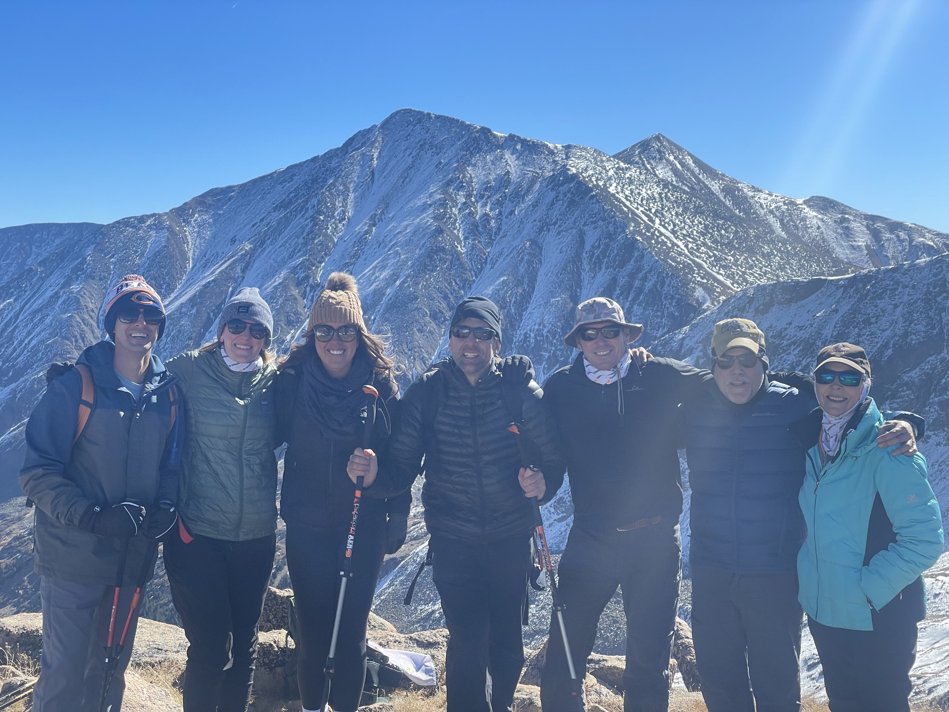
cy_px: 356
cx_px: 474
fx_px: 1426
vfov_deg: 28.0
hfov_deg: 36.8
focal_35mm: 52
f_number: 2
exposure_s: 1/1089
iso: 25
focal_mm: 6
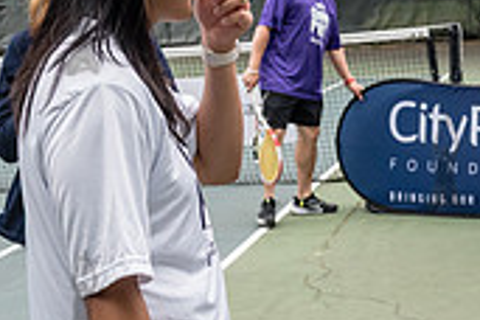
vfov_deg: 10.5
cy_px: 92
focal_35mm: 130
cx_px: 409
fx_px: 1733
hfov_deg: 15.6
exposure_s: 1/1250
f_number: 5
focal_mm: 34
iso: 1000
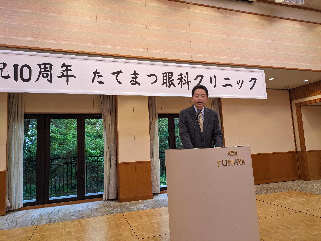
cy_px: 120
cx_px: 160
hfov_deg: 69.4
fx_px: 232
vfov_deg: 54.9
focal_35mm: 25
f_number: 1.89
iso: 260
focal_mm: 5.43
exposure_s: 1/120
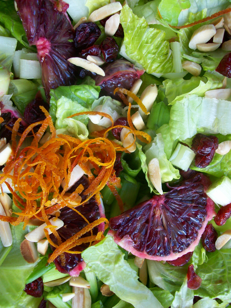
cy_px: 154
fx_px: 303
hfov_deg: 41.8
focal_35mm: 34
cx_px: 116
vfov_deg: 54.0
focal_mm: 5.7
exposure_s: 1/102
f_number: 2.8
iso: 80
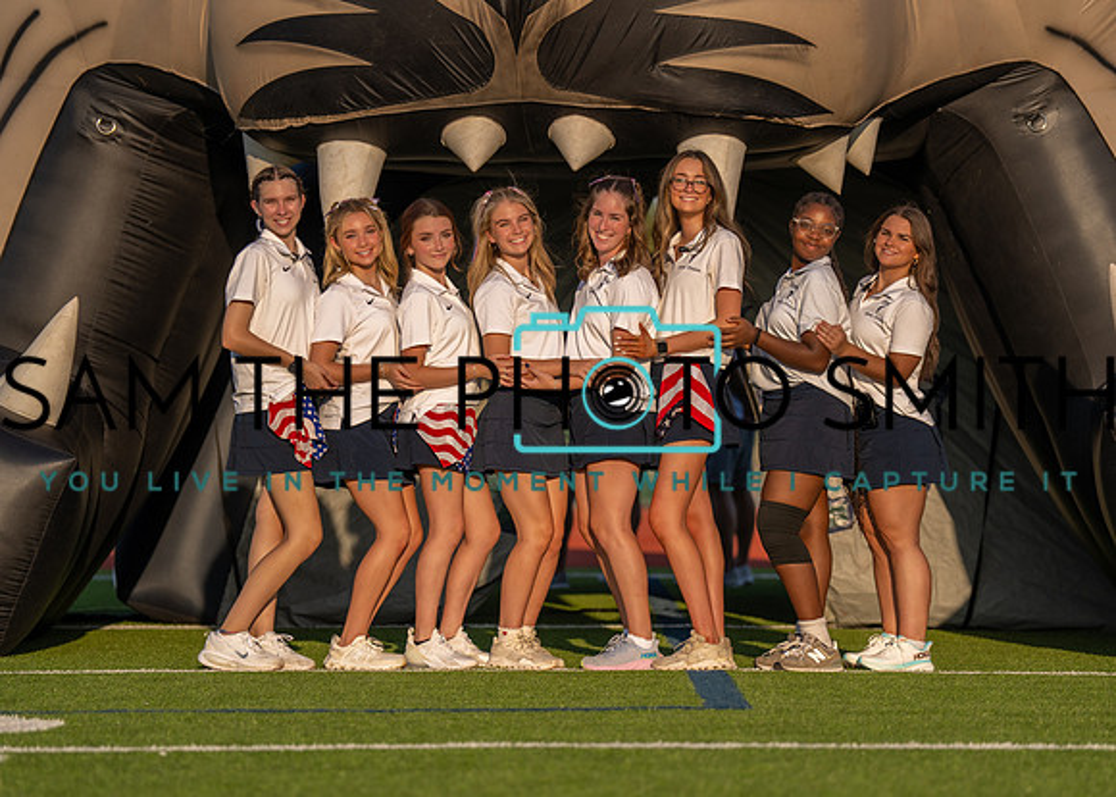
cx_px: 609
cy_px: 389
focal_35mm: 170
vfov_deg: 8.4
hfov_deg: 11.8
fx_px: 5392
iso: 100
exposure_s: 1/2500
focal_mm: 133
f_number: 2.8
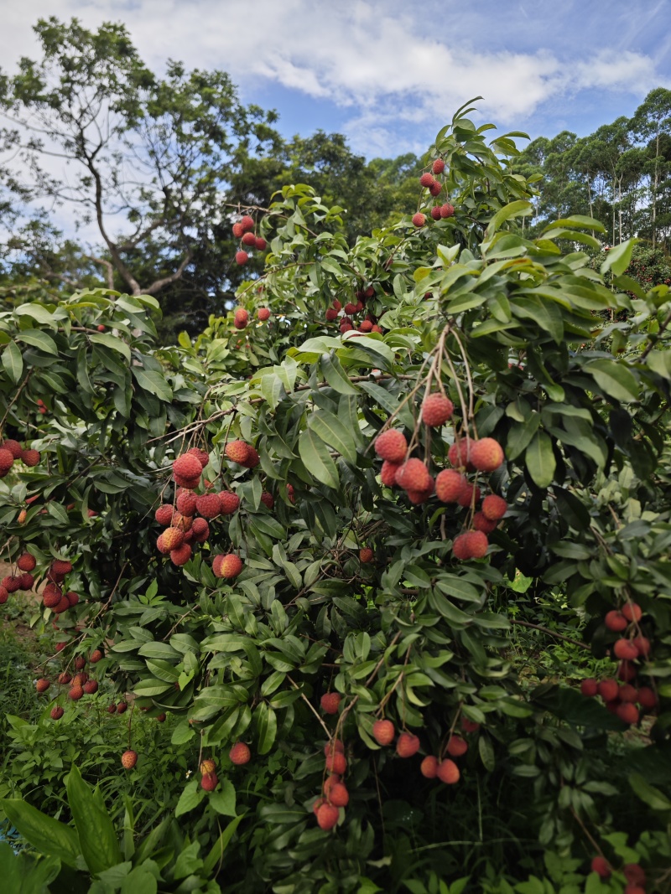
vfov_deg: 73.9
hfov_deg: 58.9
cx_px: 336
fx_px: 595
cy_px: 447
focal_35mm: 23
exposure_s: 1/1027
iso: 50
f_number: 1.9
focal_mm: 8.7
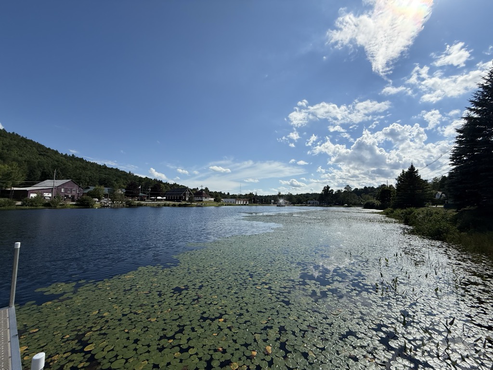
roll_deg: -0.8
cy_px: 185
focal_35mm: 14
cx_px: 246
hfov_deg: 102.1
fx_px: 199
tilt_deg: +6.4
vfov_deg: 85.7
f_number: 2.2
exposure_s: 1/4762
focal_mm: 2.22
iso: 50
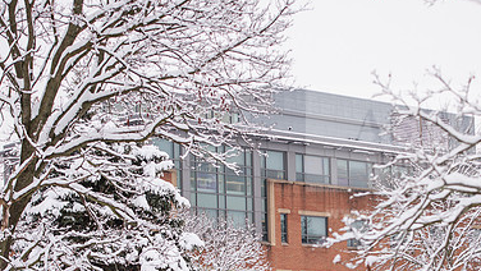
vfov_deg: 10.7
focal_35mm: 113
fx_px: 1442
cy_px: 240
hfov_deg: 18.9
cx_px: 267
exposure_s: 1/400
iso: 125
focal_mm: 70
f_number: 3.2
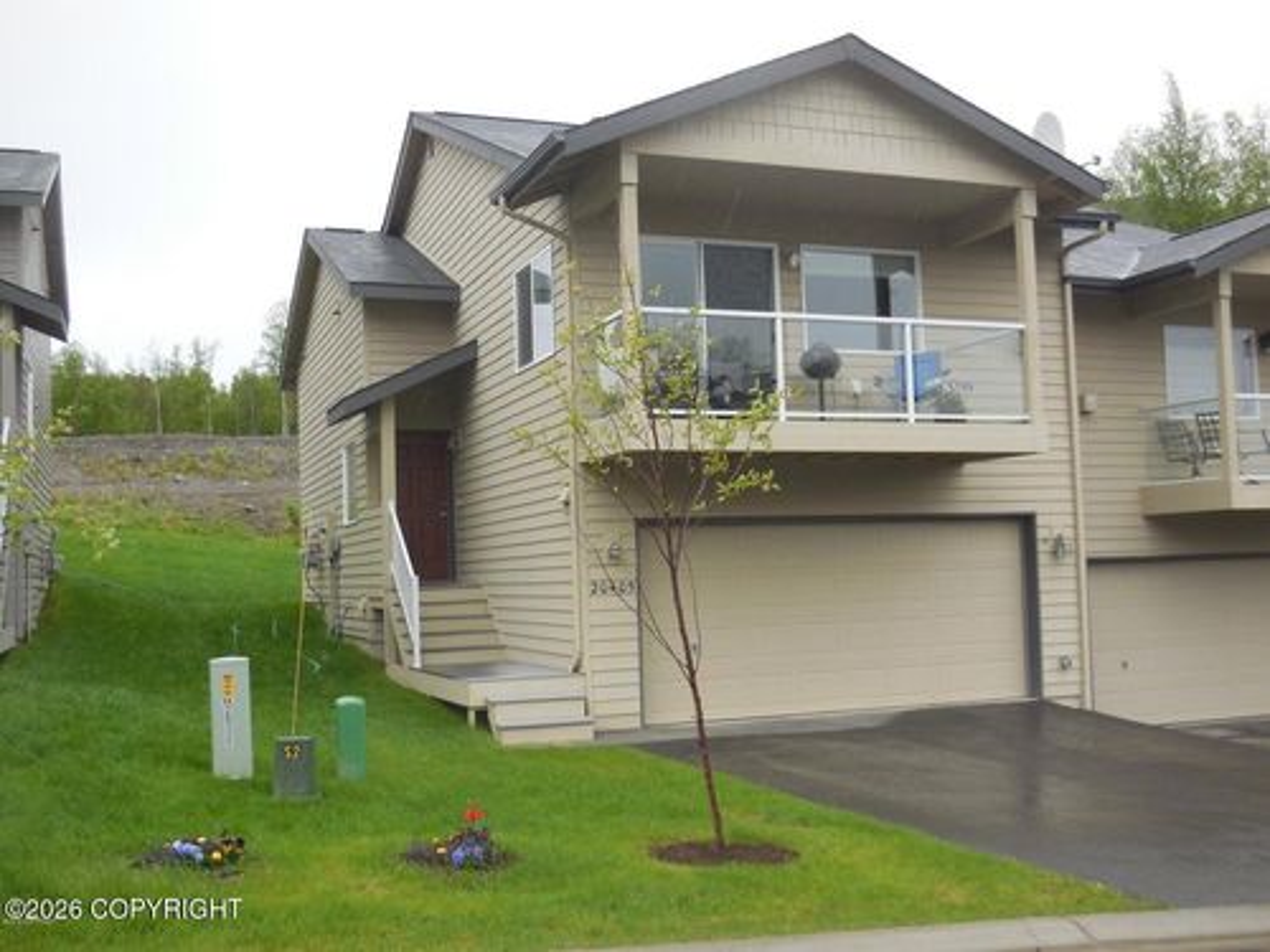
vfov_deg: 36.0
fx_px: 1468
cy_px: 476
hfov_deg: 46.8
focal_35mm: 40
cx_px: 635
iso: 125
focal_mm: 7.1
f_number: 3.6
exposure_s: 1/160
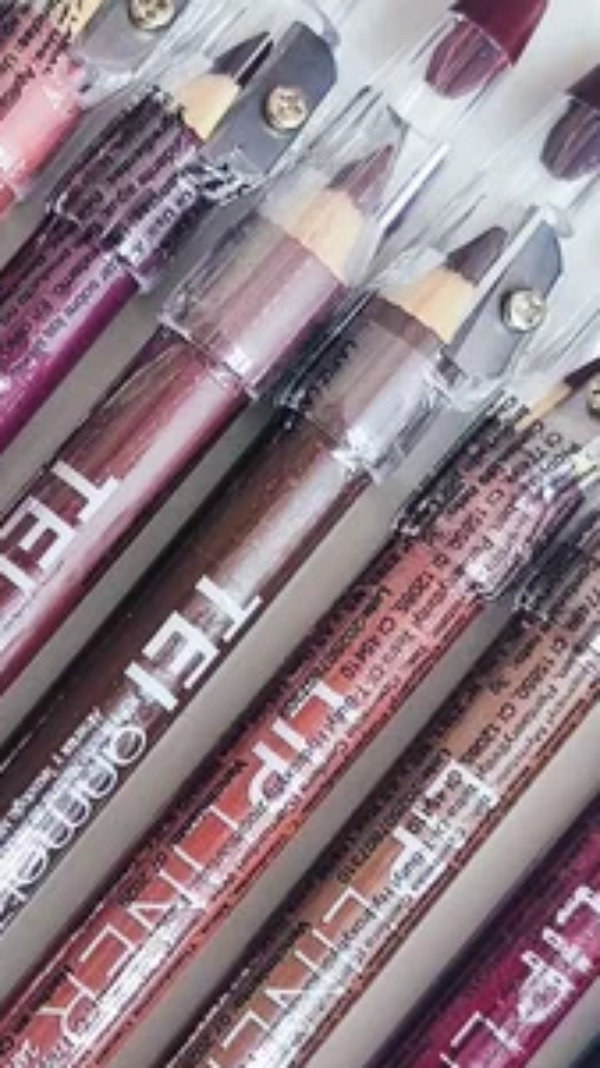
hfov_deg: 14.1
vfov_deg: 25.0
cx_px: 60
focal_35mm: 85
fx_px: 2407
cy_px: 577
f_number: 1.65
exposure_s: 1/99.9
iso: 320
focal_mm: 6.18
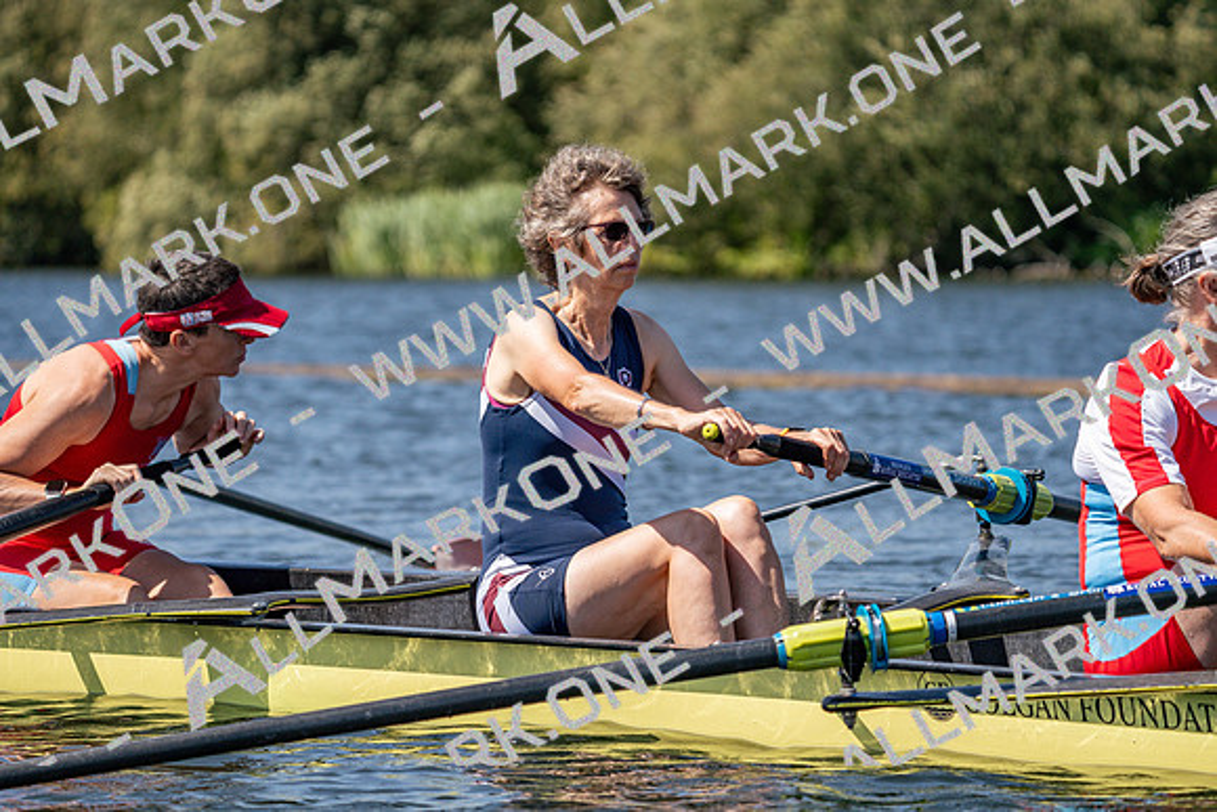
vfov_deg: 6.4
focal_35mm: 216
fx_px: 7303
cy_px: 406
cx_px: 608
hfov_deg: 9.5
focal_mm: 216
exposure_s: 1/2000
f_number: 5.6
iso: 320
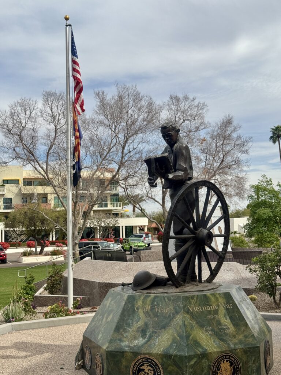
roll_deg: +2.7
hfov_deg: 30.3
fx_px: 520
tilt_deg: +5.1
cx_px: 140
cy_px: 188
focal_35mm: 48
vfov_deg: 39.7
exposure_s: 1/4975
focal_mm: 6.76
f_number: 1.78
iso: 64
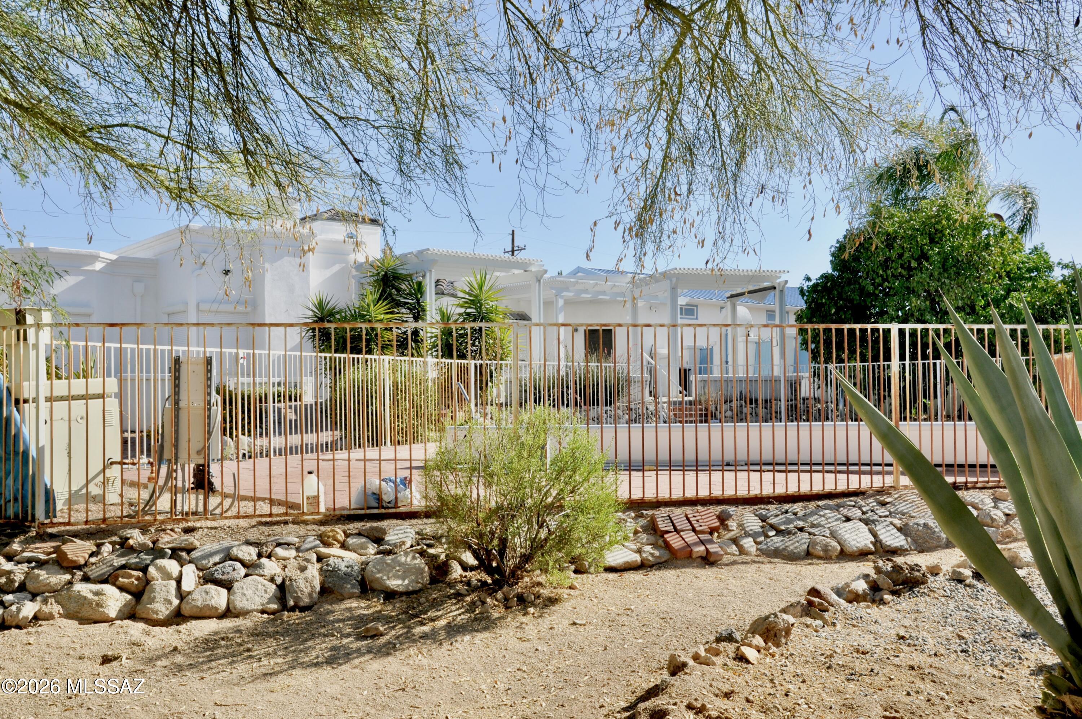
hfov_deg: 53.2
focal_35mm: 36
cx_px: 541
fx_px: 1081
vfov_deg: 36.8
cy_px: 360
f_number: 13
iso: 200
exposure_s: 1/160
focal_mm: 24
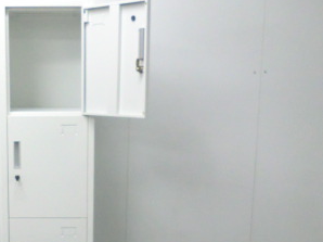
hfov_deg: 32.0
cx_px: 44
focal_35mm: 58
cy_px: 171
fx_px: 541
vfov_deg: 25.0
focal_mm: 4.9
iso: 500
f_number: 3.2
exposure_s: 1/60
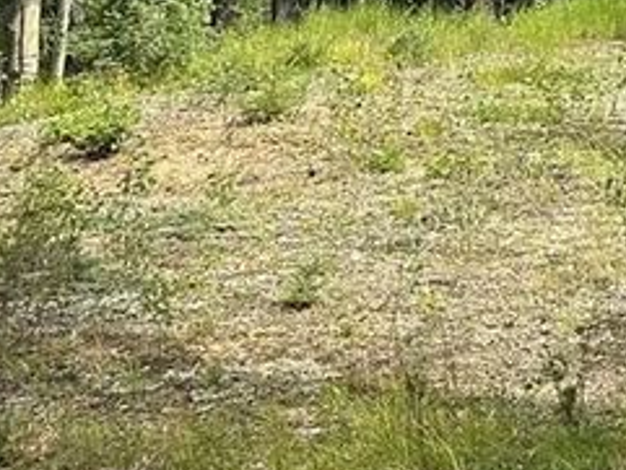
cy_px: -364
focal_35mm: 102
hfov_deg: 16.4
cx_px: 1099
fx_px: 1845
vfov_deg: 13.2
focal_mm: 6.86
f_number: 1.78
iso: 80
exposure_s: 1/1321
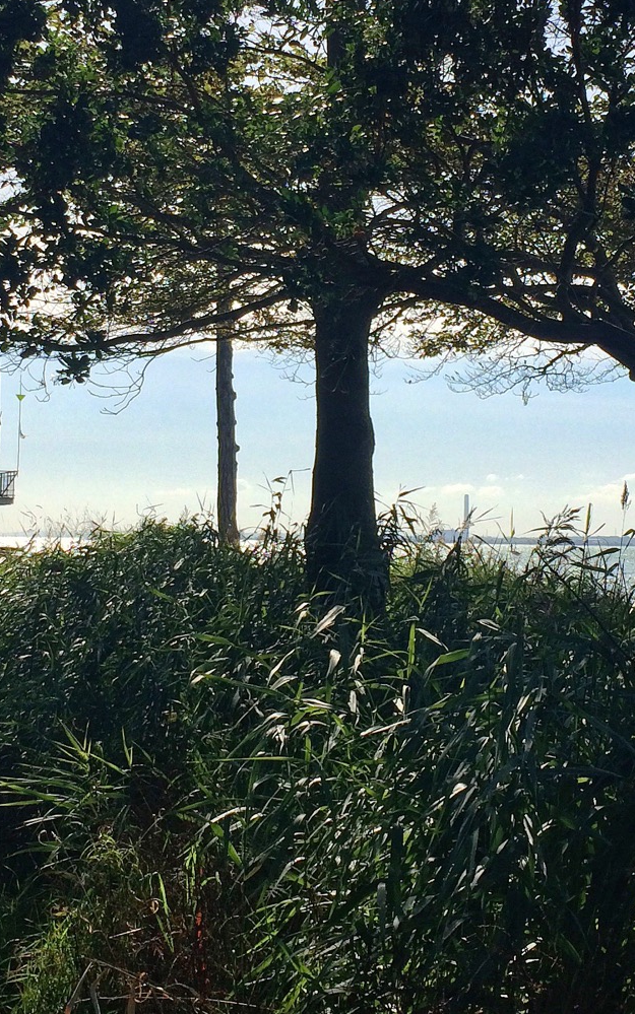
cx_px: 304
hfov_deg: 20.6
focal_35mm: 63
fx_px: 1743
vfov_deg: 32.3
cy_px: 382
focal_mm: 4.15
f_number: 2.2
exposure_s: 1/3731
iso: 32
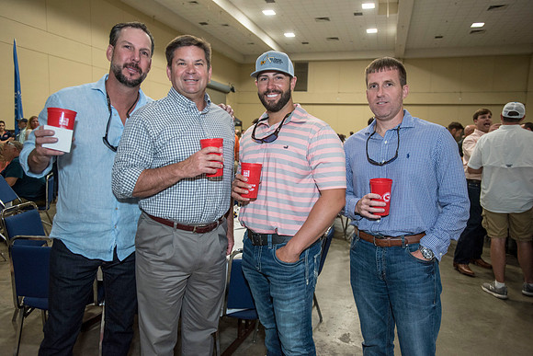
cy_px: 178
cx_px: 266
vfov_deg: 49.6
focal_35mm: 26
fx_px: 385
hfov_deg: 69.4
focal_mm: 26
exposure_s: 1/200
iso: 1250
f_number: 2.8
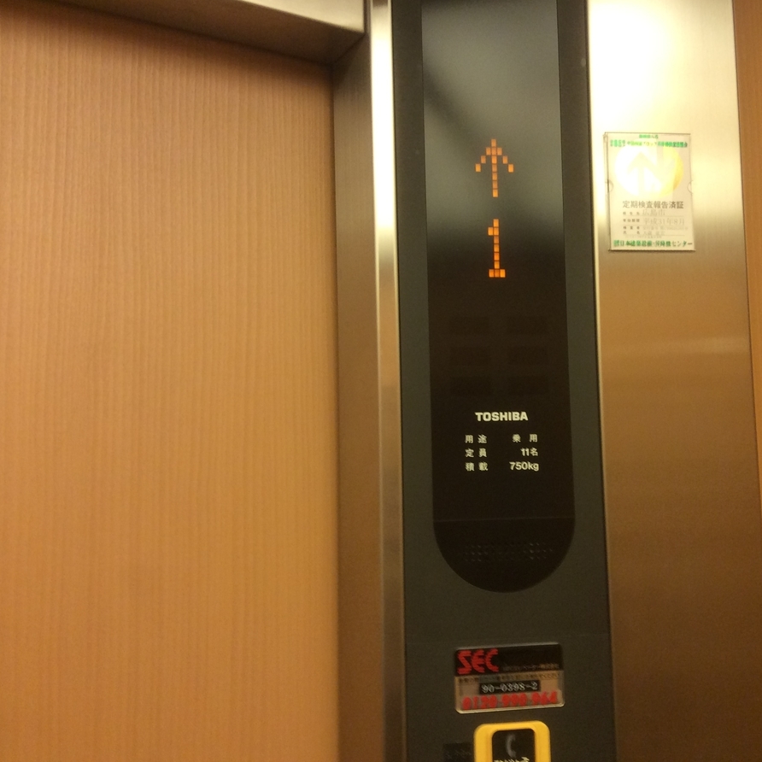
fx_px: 946
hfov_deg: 43.7
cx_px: 454
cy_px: 380
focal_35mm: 38
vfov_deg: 43.9
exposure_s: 1/24
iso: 100
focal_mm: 3.3
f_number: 2.4
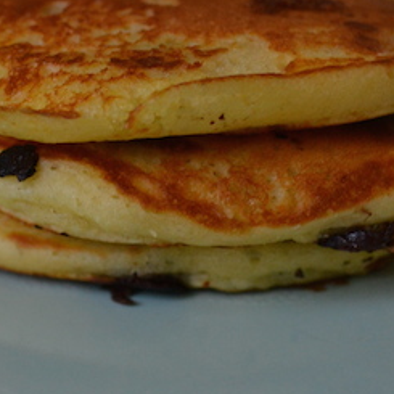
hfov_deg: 17.3
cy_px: 176
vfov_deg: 17.4
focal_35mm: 100
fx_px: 1288
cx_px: 121
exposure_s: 1/60
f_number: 4
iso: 720
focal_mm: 24
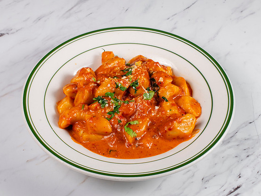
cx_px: 134
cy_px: 101
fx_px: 580
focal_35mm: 77
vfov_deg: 19.1
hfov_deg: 25.3
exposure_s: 1/250
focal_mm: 50
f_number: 11
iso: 200
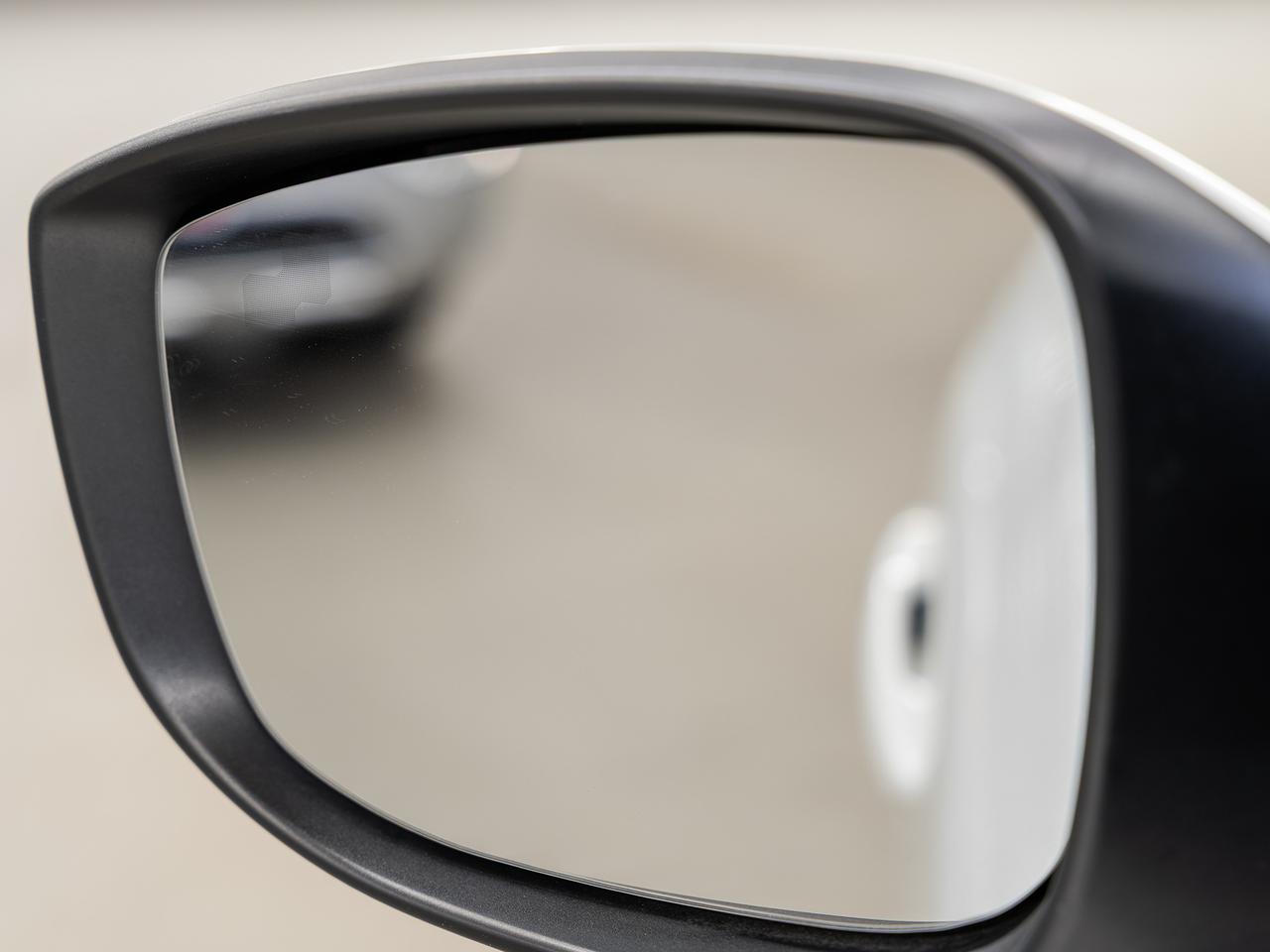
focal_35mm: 72
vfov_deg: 20.4
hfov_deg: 26.9
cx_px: 635
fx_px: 2651
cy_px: 476
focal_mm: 66.8
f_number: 5.6
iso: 100
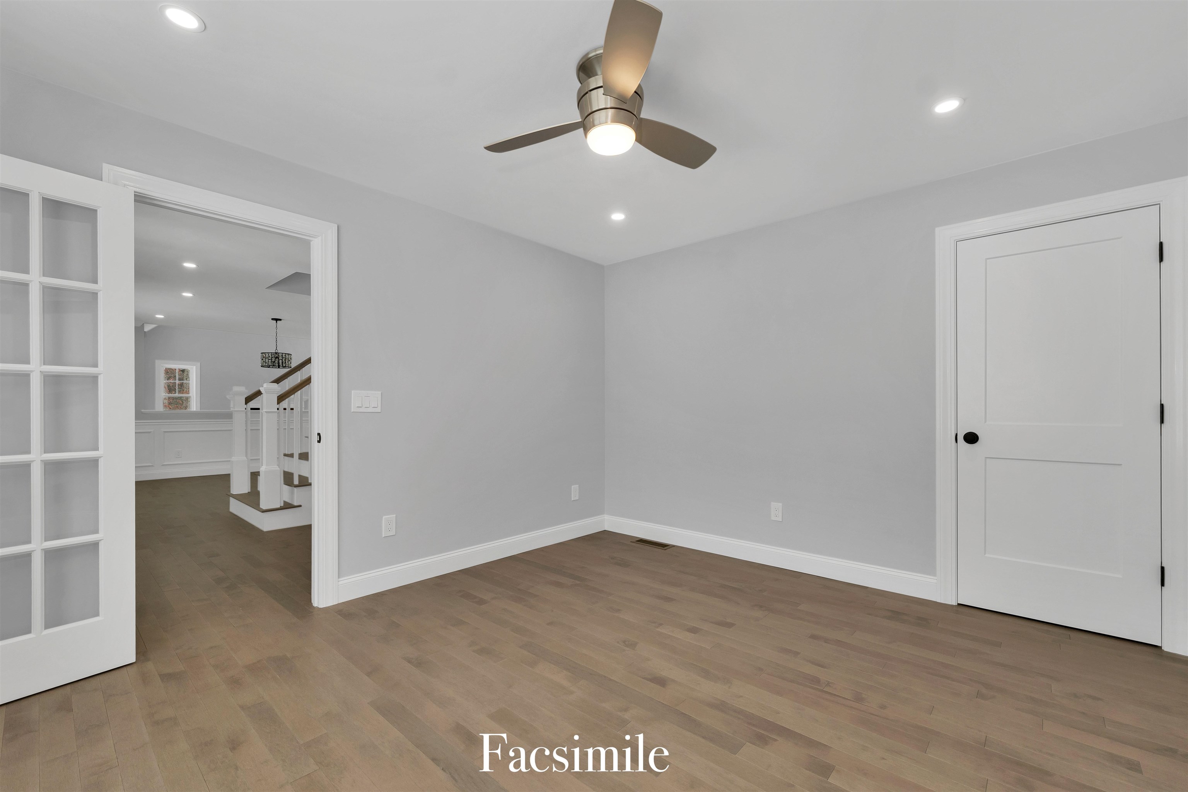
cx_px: 594
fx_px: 462
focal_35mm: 14
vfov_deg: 81.2
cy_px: 396
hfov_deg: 104.3
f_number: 8
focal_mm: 14
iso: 400
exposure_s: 1/50
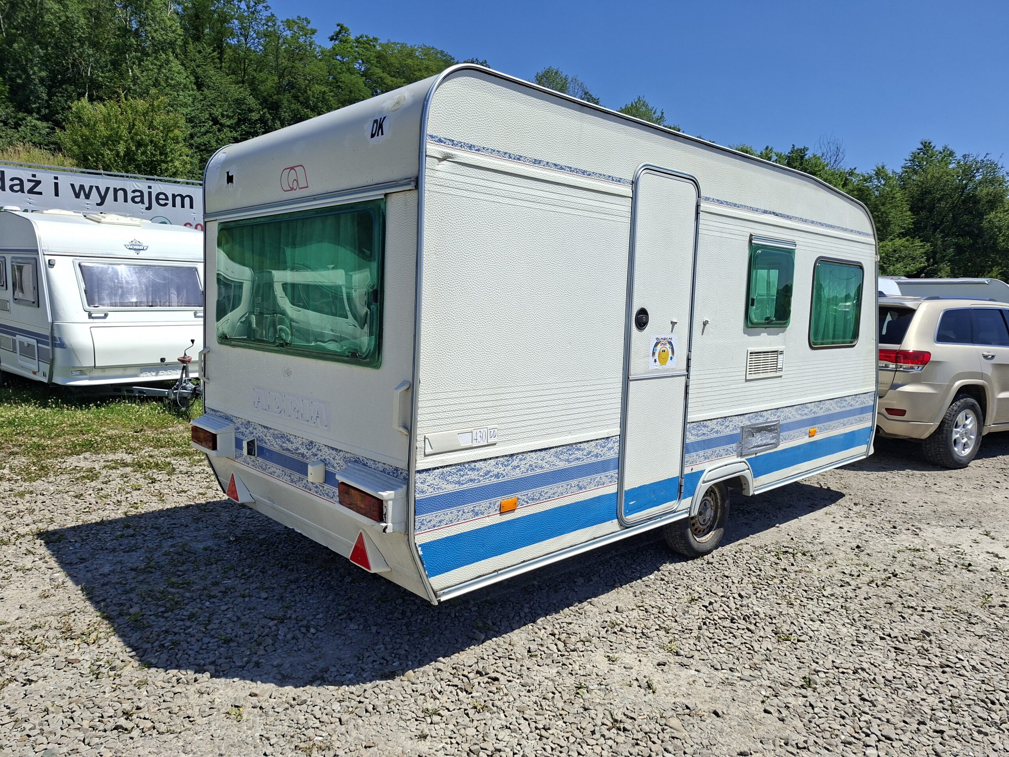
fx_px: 670
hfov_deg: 73.9
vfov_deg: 58.9
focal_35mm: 23
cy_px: 378
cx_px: 504
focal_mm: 5.54
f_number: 1.8
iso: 40
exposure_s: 1/2342
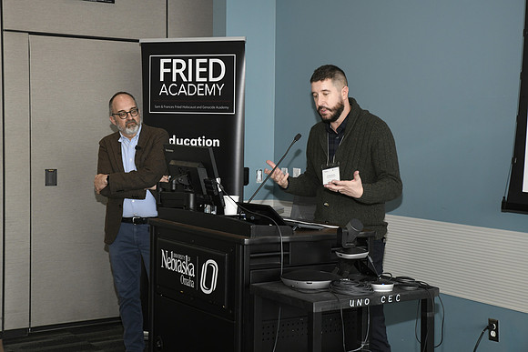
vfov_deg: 20.9
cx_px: 264
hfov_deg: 31.0
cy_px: 176
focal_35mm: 65
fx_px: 954
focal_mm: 65
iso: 1600
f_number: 8
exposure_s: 1/60
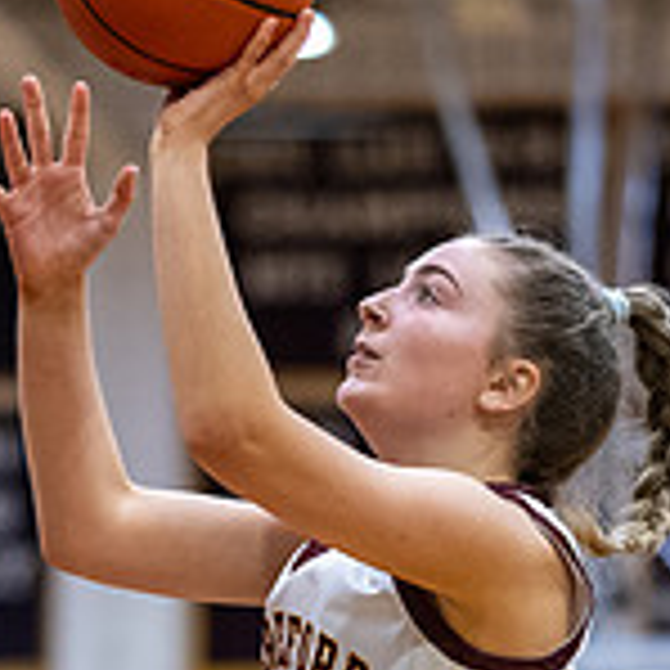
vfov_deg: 4.4
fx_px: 8693
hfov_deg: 4.4
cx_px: 121
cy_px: 996
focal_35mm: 397
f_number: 1.8
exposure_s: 1/1250
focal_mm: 85
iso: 2000
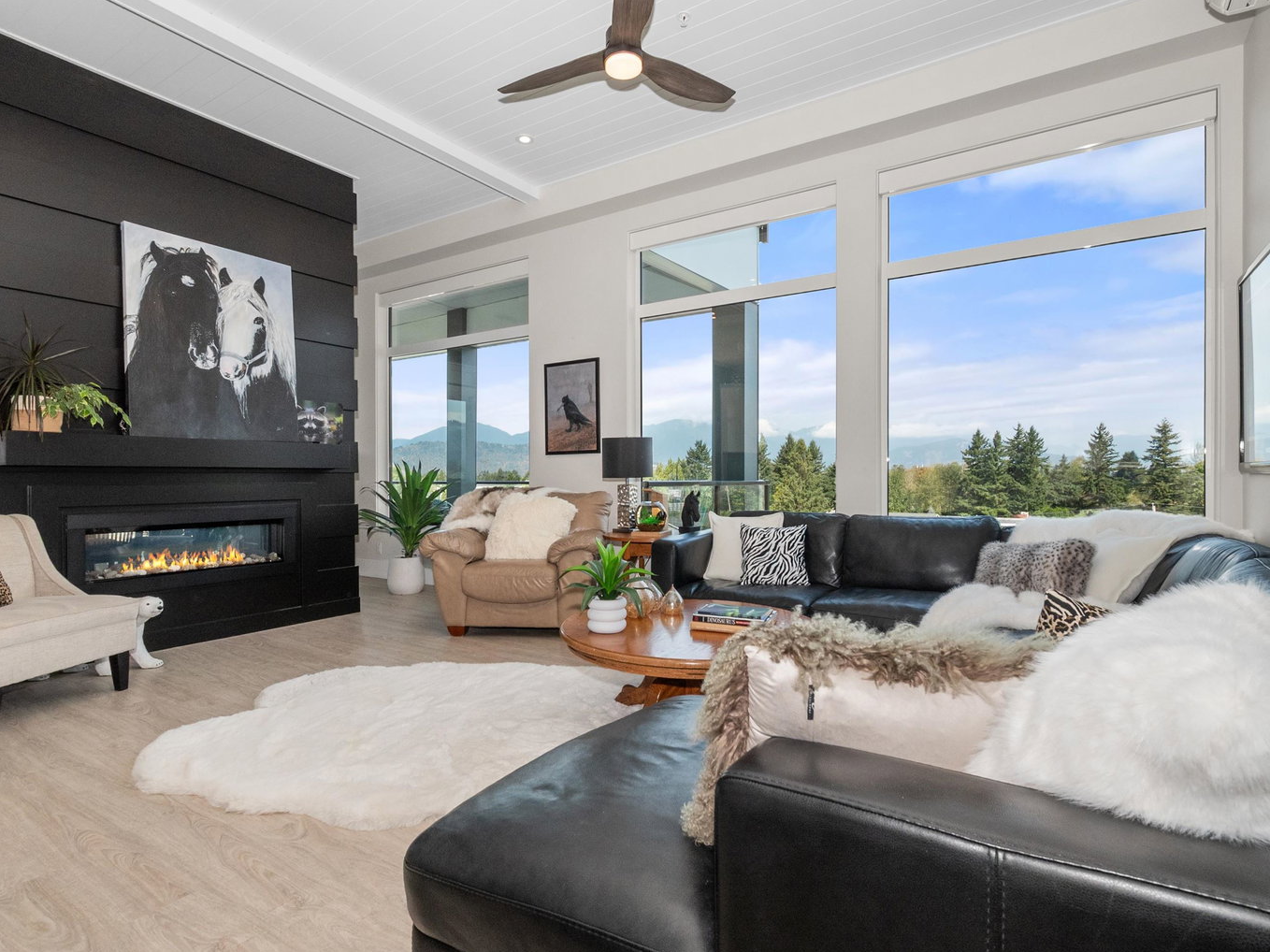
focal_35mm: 17
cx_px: 627
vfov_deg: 74.7
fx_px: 624
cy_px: 490
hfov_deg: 91.0
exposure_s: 1/200
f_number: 9
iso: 250
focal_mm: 10
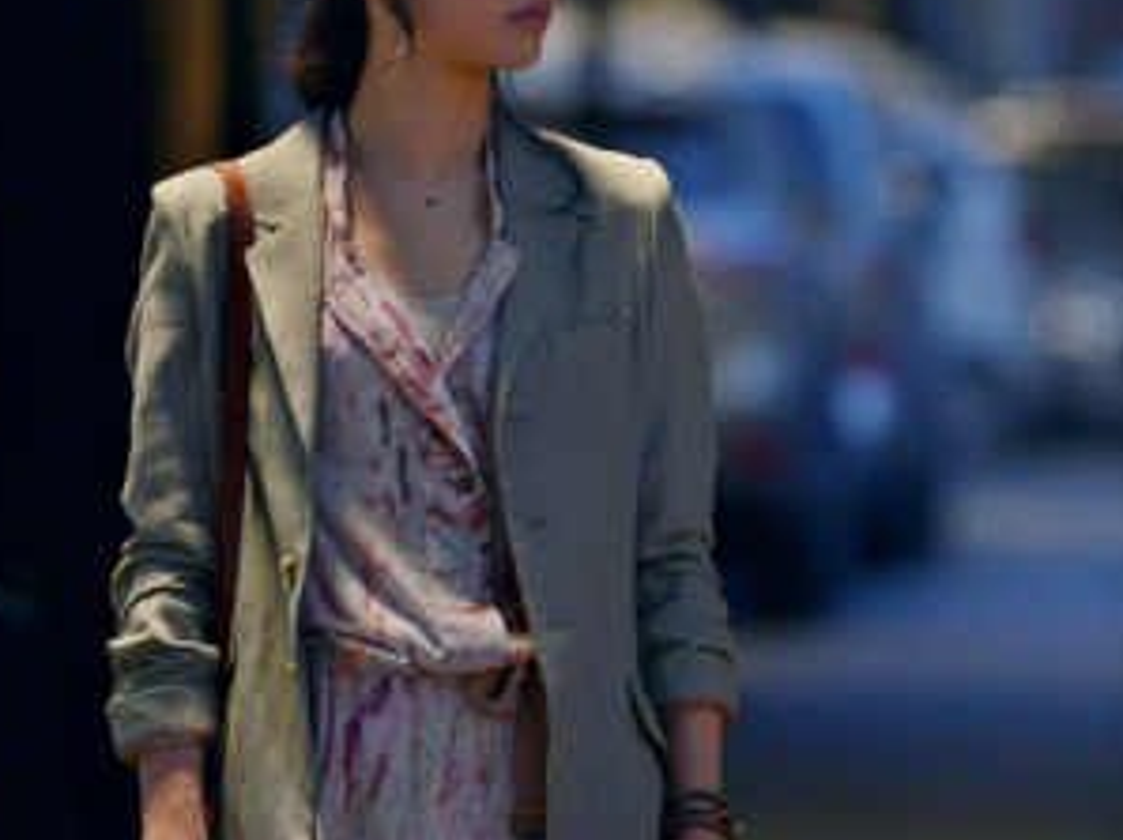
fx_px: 13615
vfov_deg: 3.5
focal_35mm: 420
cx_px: 1108
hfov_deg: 4.7
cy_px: 92
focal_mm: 200
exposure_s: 1/100
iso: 800
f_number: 2.8
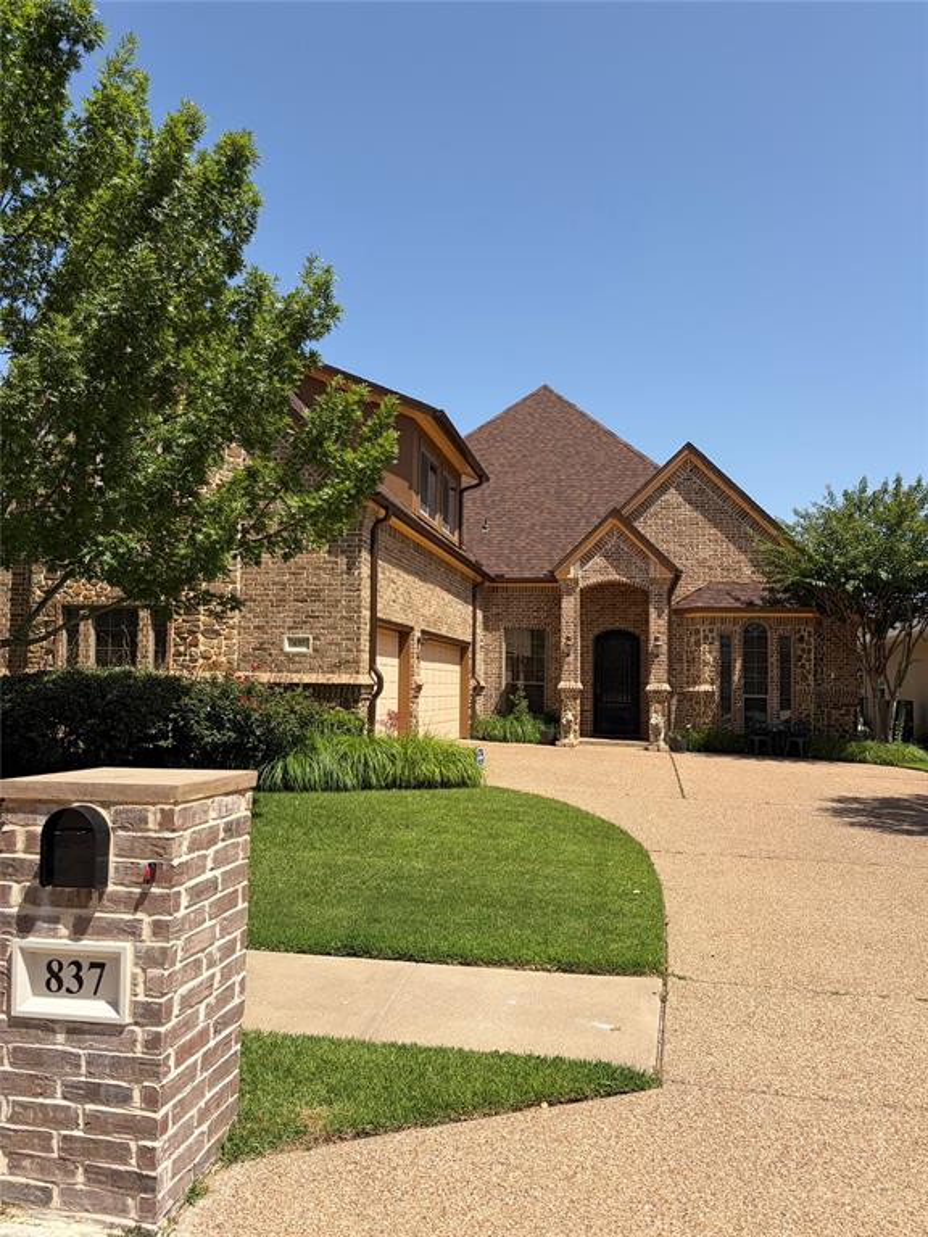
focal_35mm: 26
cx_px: 464
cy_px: 618
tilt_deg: +4.0
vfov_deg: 67.3
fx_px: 929
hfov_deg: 53.1
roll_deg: -1.0
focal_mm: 5.96
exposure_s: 1/4950
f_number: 1.6
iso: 64
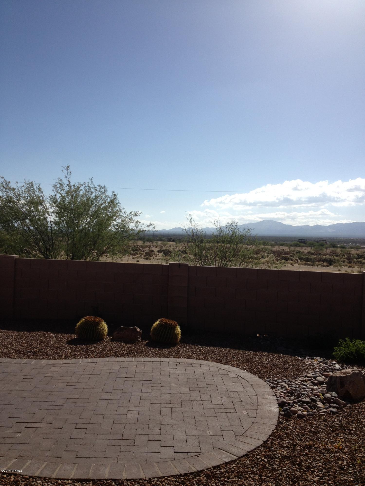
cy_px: 243
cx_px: 182
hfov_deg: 40.7
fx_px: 492
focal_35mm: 35
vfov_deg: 52.6
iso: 50
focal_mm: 4.28
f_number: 2.4
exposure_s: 1/3247
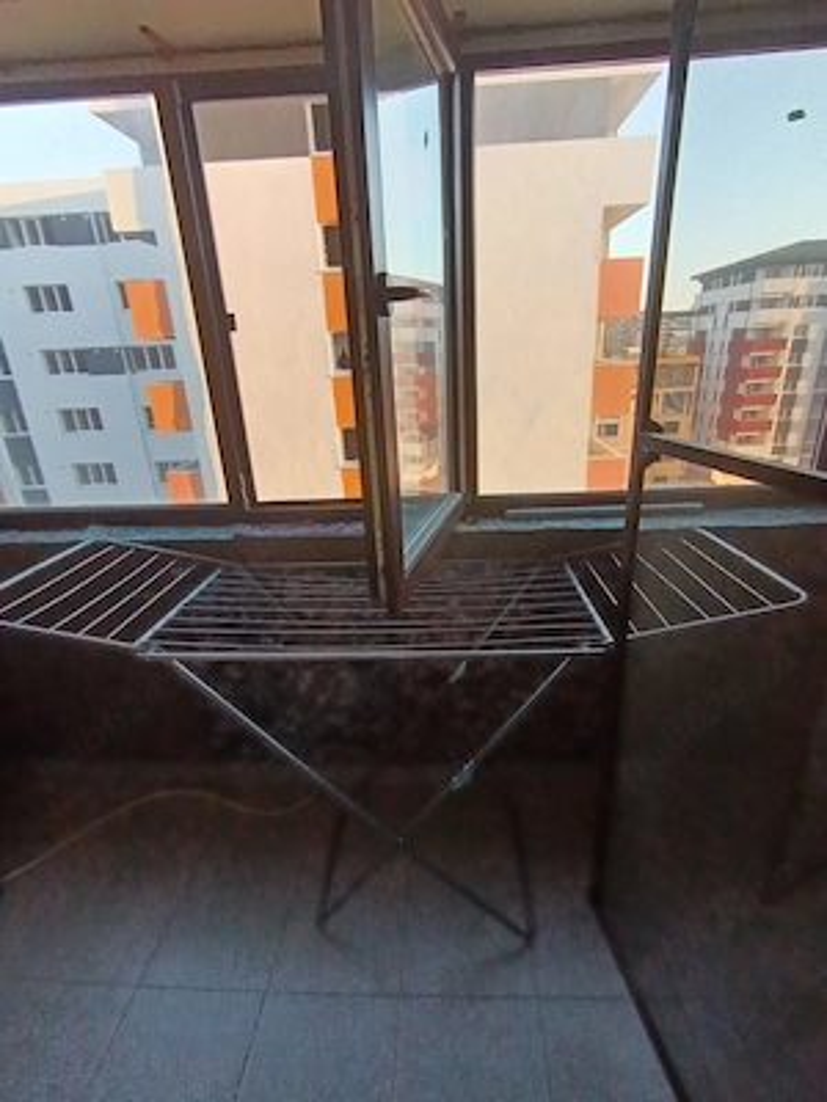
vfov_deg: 91.0
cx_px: 414
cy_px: 551
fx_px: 542
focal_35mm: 17
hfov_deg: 74.7
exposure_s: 1/100
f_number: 2.2
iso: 275
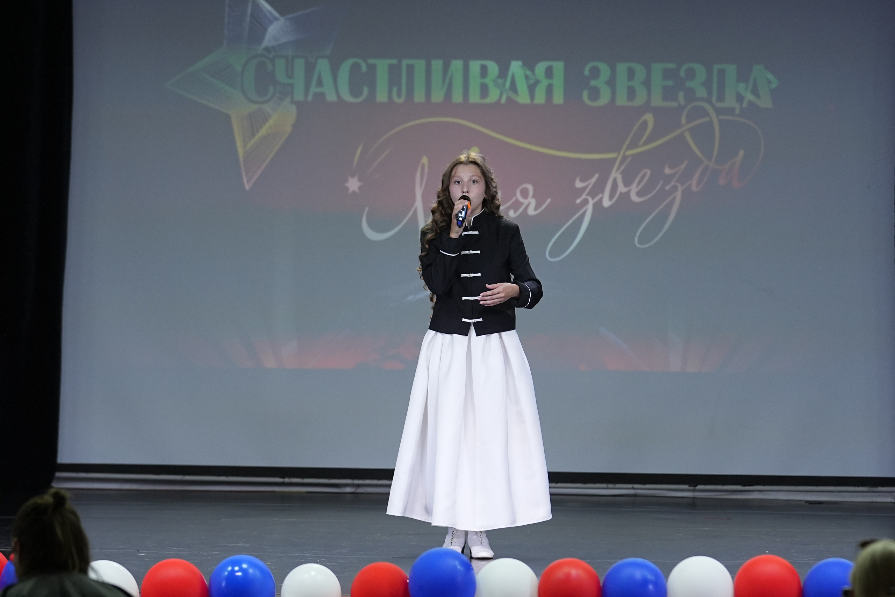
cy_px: 298
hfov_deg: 11.6
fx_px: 4400
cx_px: 448
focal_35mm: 177
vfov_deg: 7.8
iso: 1250
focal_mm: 118
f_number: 2.8
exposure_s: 1/250
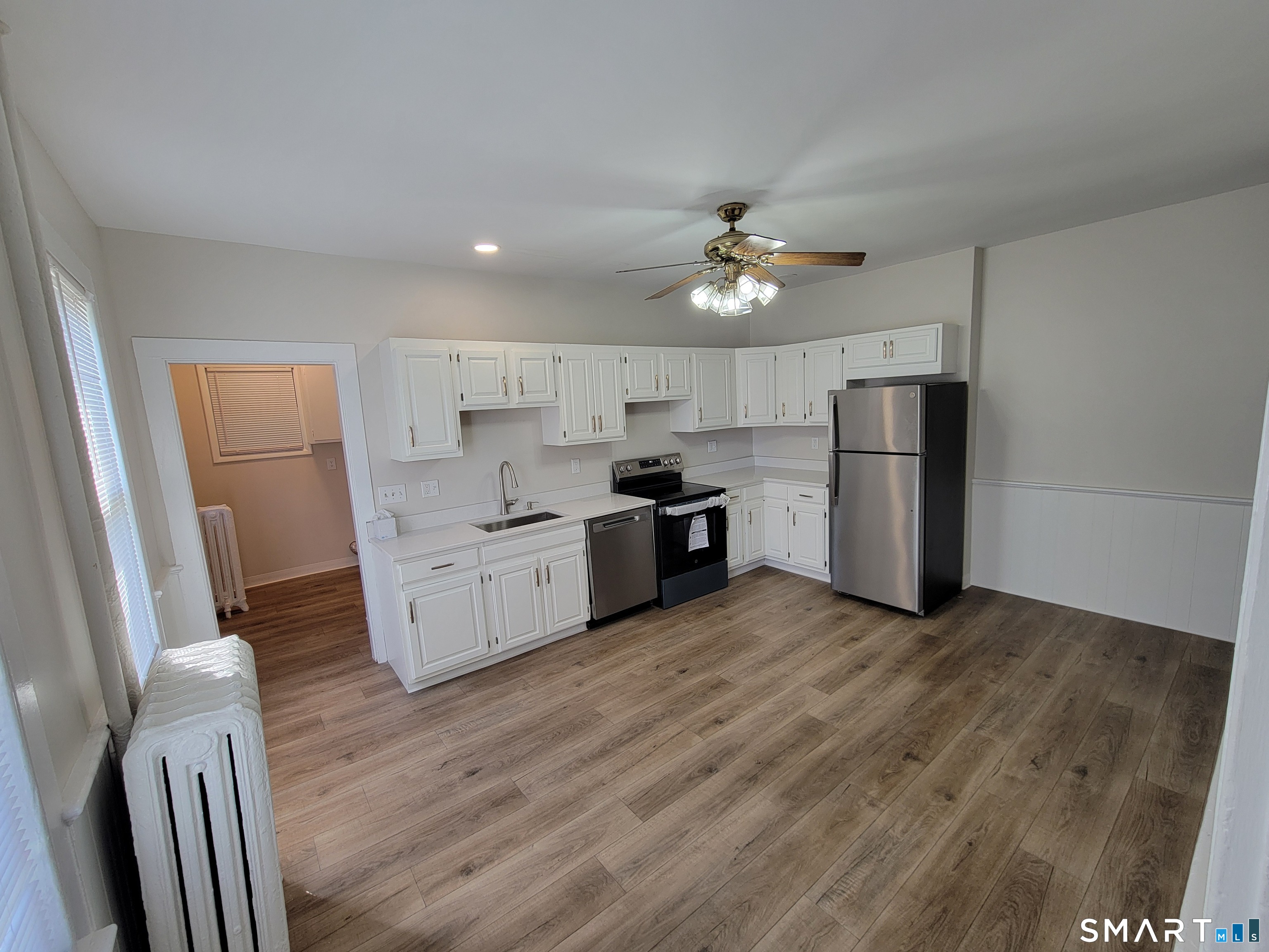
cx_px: 634
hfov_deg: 106.2
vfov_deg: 89.9
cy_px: 476
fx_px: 477
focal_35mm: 13
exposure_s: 1/60
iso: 100
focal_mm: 2.2
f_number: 2.2
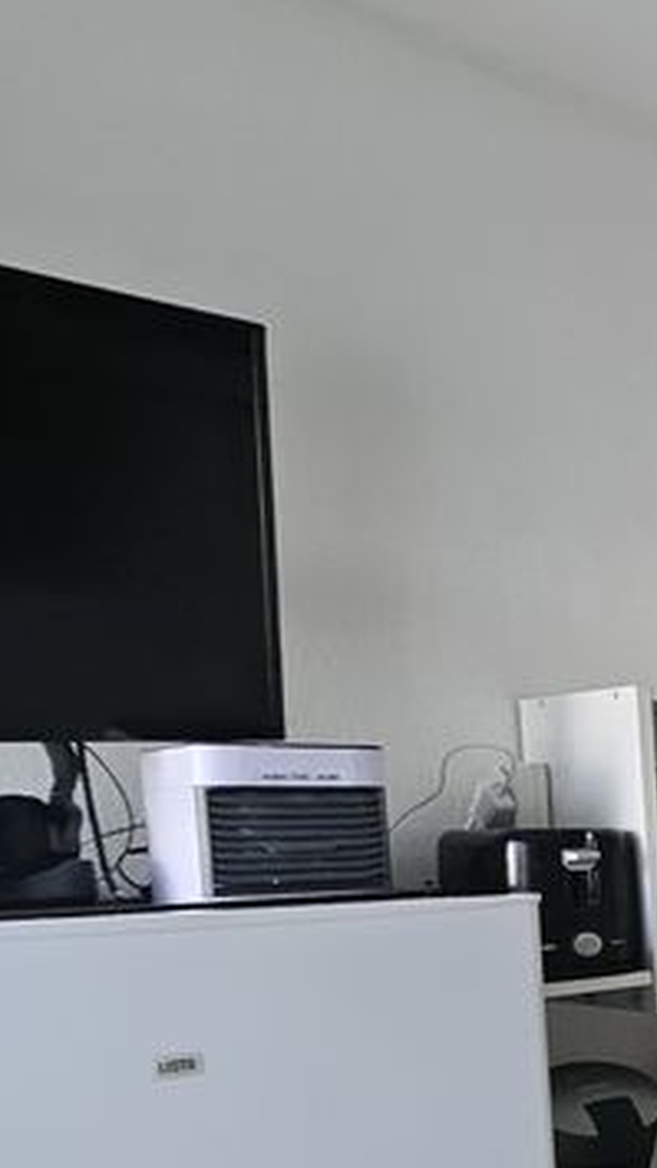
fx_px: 1239
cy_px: 907
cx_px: 1565
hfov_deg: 15.4
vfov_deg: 48.1
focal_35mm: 40
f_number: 2.2
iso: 125
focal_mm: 1.7
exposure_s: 1/50
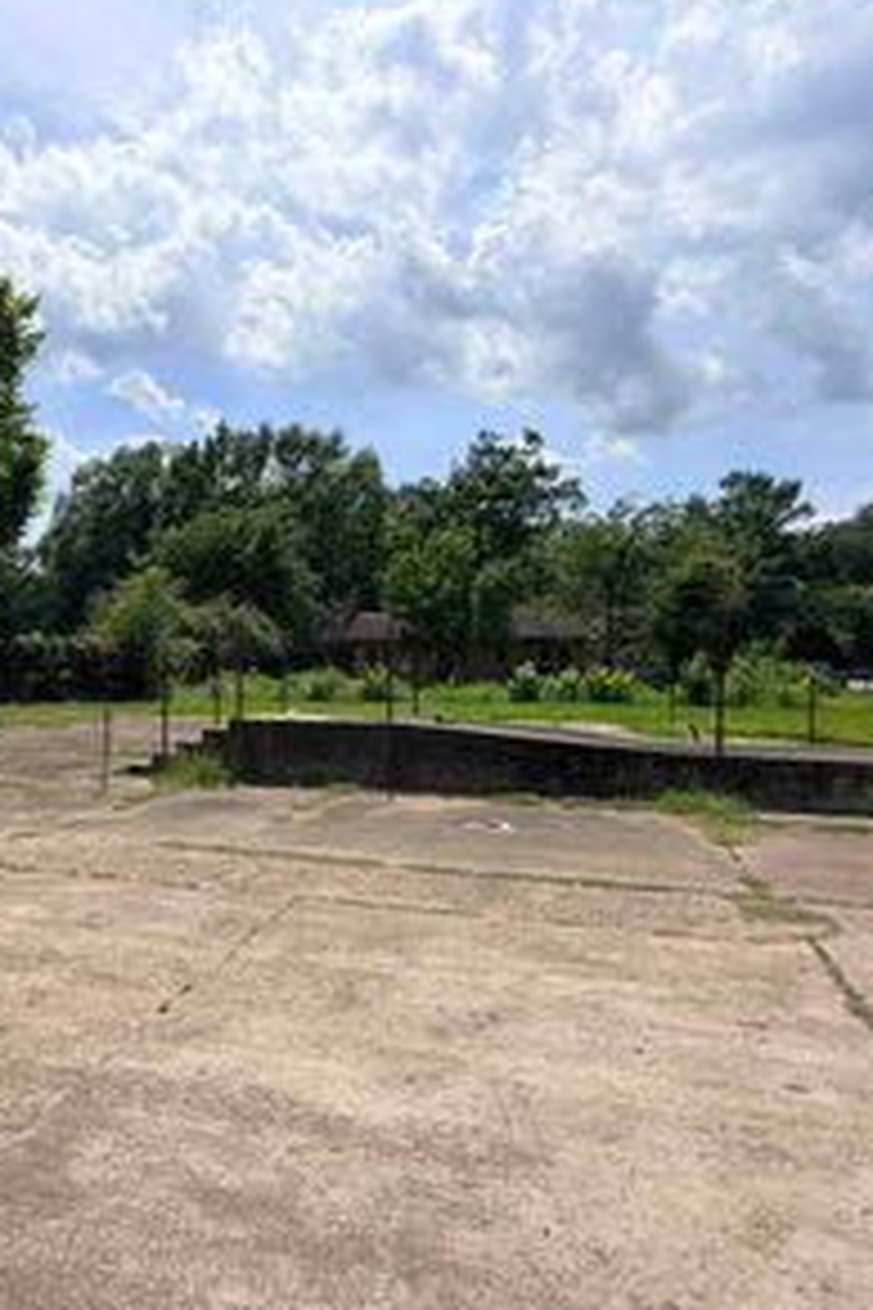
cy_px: 709
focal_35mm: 25
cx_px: 194
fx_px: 909
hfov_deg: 48.8
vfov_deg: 71.4
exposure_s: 1/1613
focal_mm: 2.22
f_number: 2.2
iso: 20
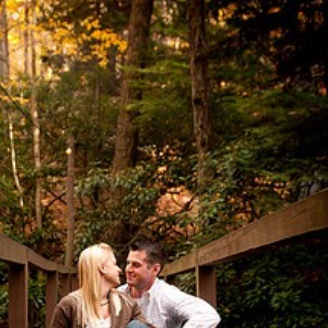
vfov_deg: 26.0
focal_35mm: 64
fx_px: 686
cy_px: 296
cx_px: 107
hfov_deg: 26.7
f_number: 2.8
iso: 200
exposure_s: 1/200
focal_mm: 24
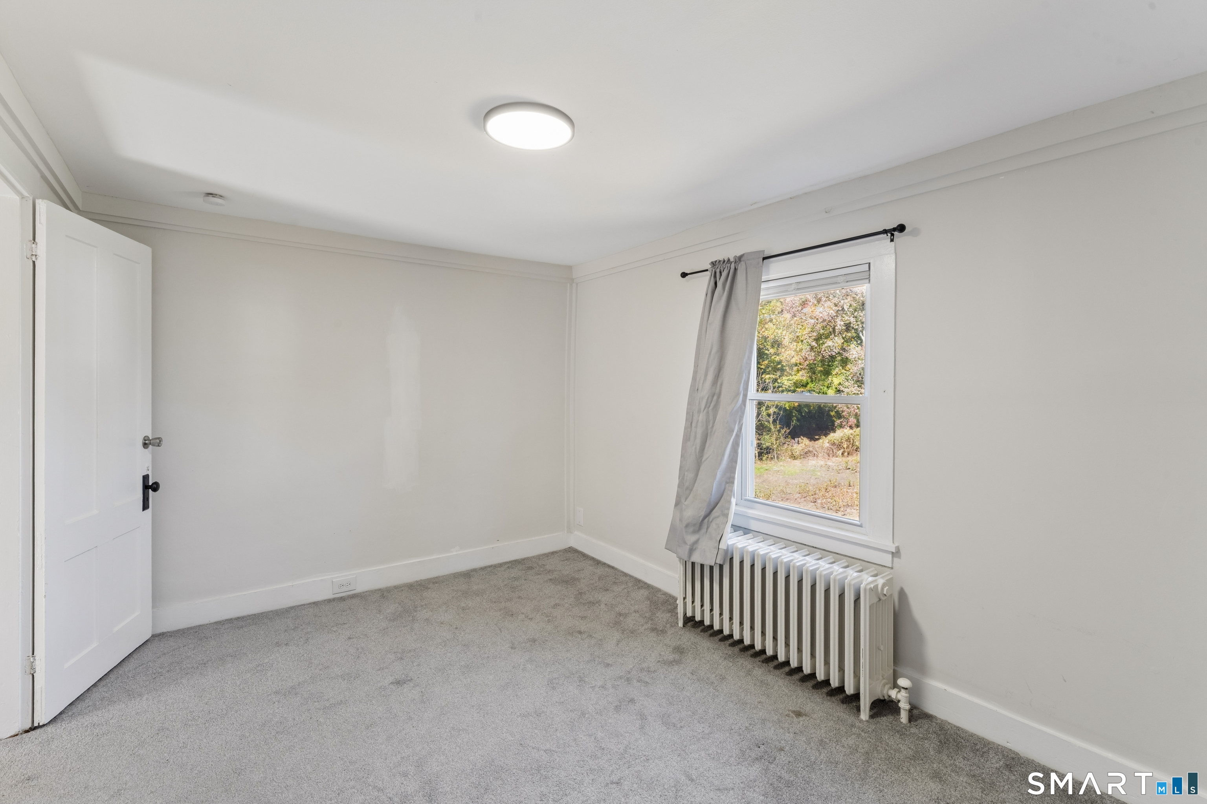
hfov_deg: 96.7
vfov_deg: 73.7
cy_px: 402
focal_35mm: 16
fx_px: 536
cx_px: 604
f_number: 13
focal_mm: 16
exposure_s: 1/8
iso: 400
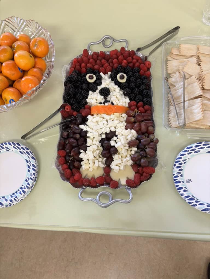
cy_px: 140
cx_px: 105
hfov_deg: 53.1
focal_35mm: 26
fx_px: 210
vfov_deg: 67.3
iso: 80
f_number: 1.6
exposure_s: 1/60
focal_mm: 6
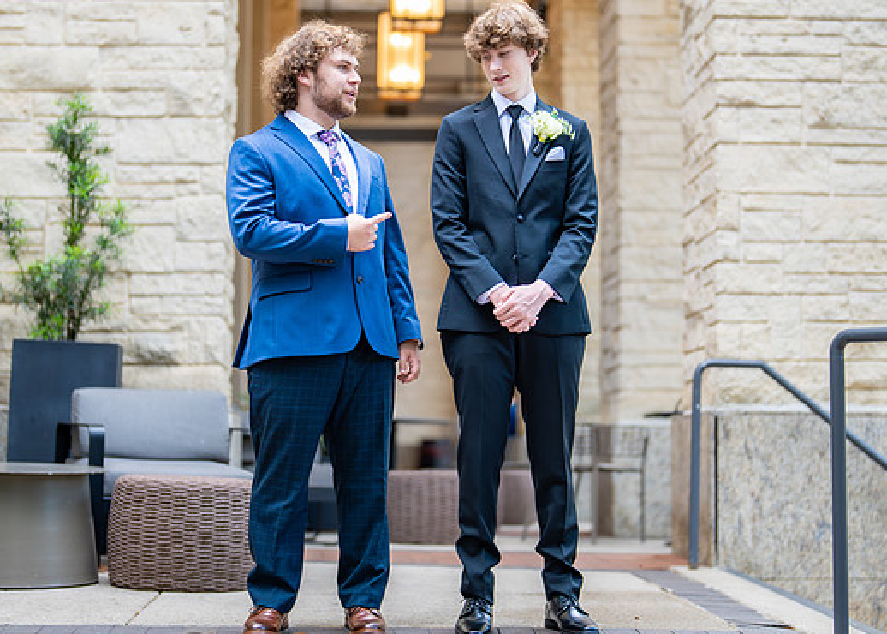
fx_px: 1915
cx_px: 429
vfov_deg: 18.8
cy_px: 285
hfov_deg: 26.1
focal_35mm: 76
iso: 250
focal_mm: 50
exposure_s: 1/500
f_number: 1.2
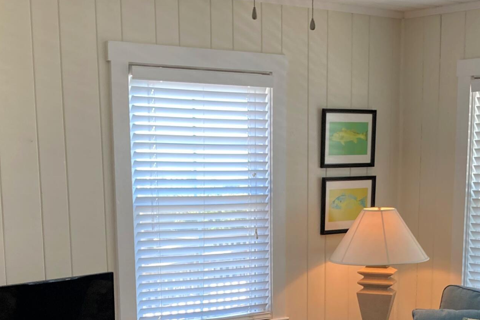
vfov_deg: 19.0
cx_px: 276
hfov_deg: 29.2
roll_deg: -1.4
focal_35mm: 69
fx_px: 920
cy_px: 346
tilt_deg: -10.7
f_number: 1.8
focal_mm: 3.99
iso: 50
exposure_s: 1/60
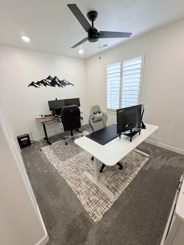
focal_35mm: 14
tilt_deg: -17.6
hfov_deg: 85.7
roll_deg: +2.9
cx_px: 92
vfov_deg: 102.1
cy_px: 122
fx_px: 99
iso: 200
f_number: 2.2
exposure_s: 1/120
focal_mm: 2.22
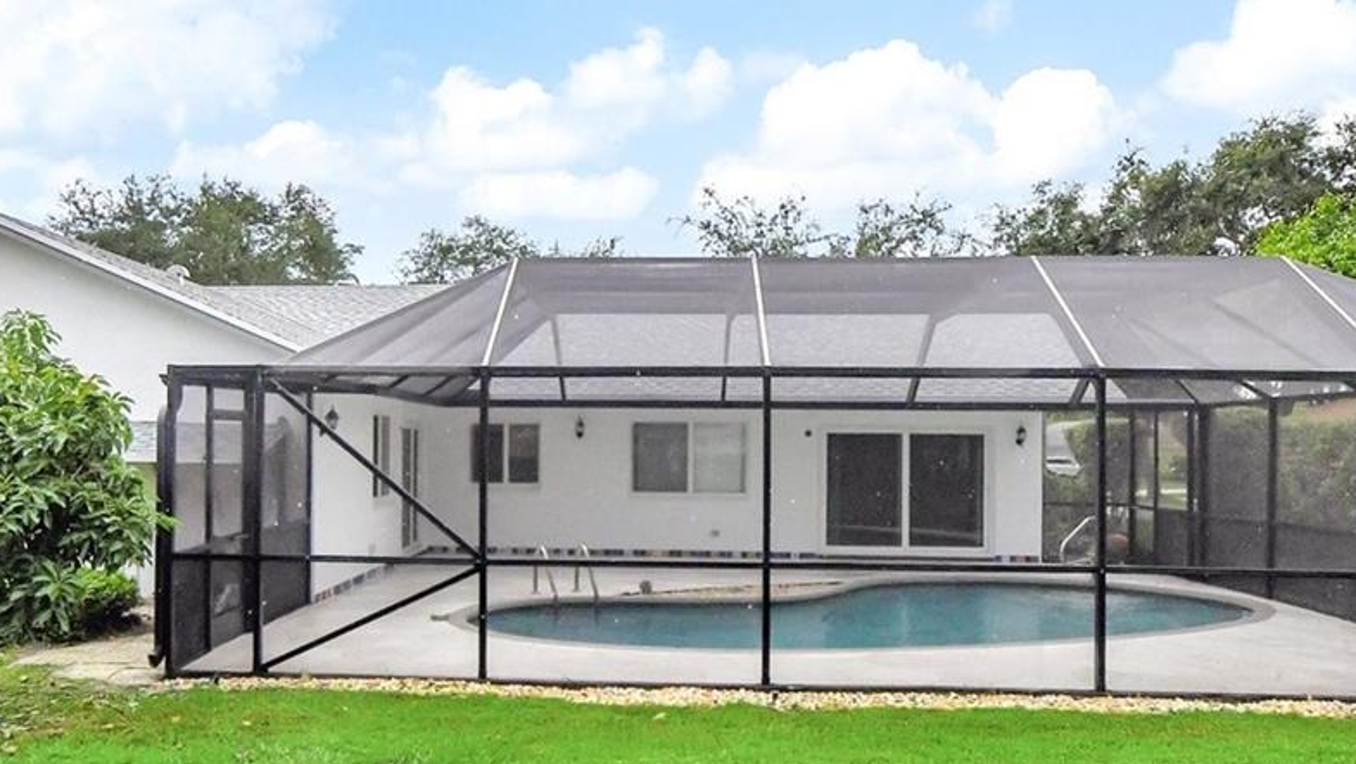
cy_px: 477
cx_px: 587
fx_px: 1151
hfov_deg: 60.8
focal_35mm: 32
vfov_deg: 36.5
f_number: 8
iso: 1000
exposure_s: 1/1600
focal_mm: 10
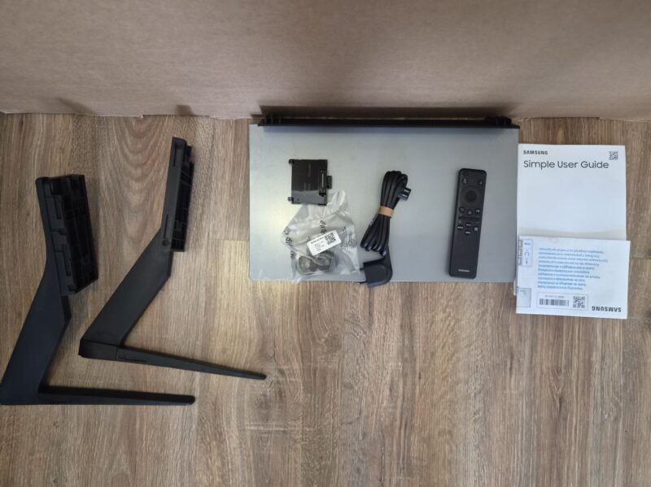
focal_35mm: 23
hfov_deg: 74.0
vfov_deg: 58.8
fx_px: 432
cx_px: 326
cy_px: 244
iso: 800
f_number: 1.8
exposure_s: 1/100
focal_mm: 5.4
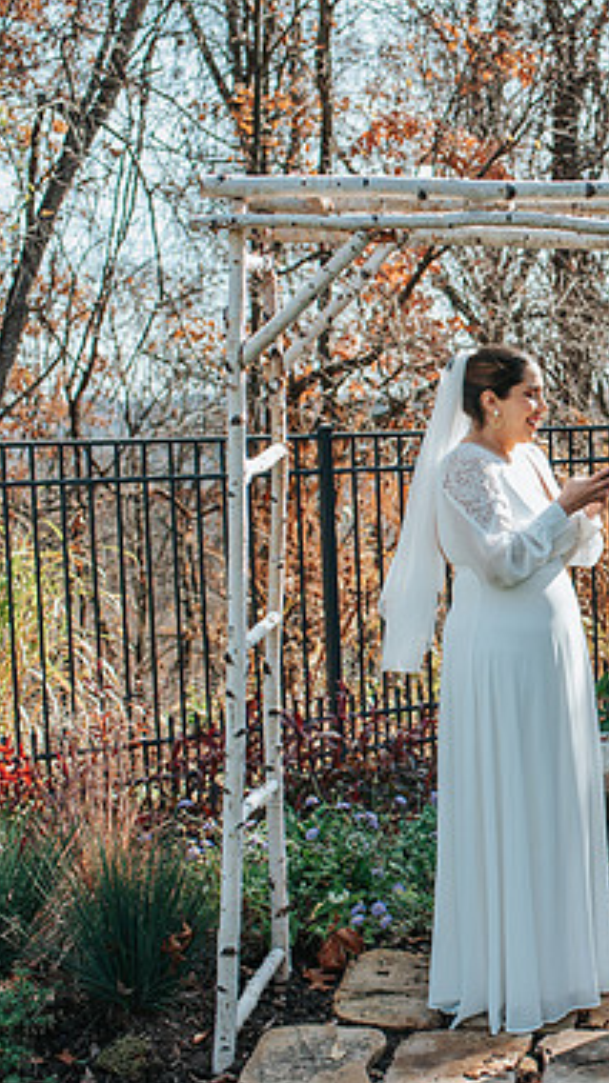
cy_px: 531
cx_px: 688
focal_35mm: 60
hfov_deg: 19.1
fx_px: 1724
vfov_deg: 34.9
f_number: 3.5
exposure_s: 1/1250
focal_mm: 35
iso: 450
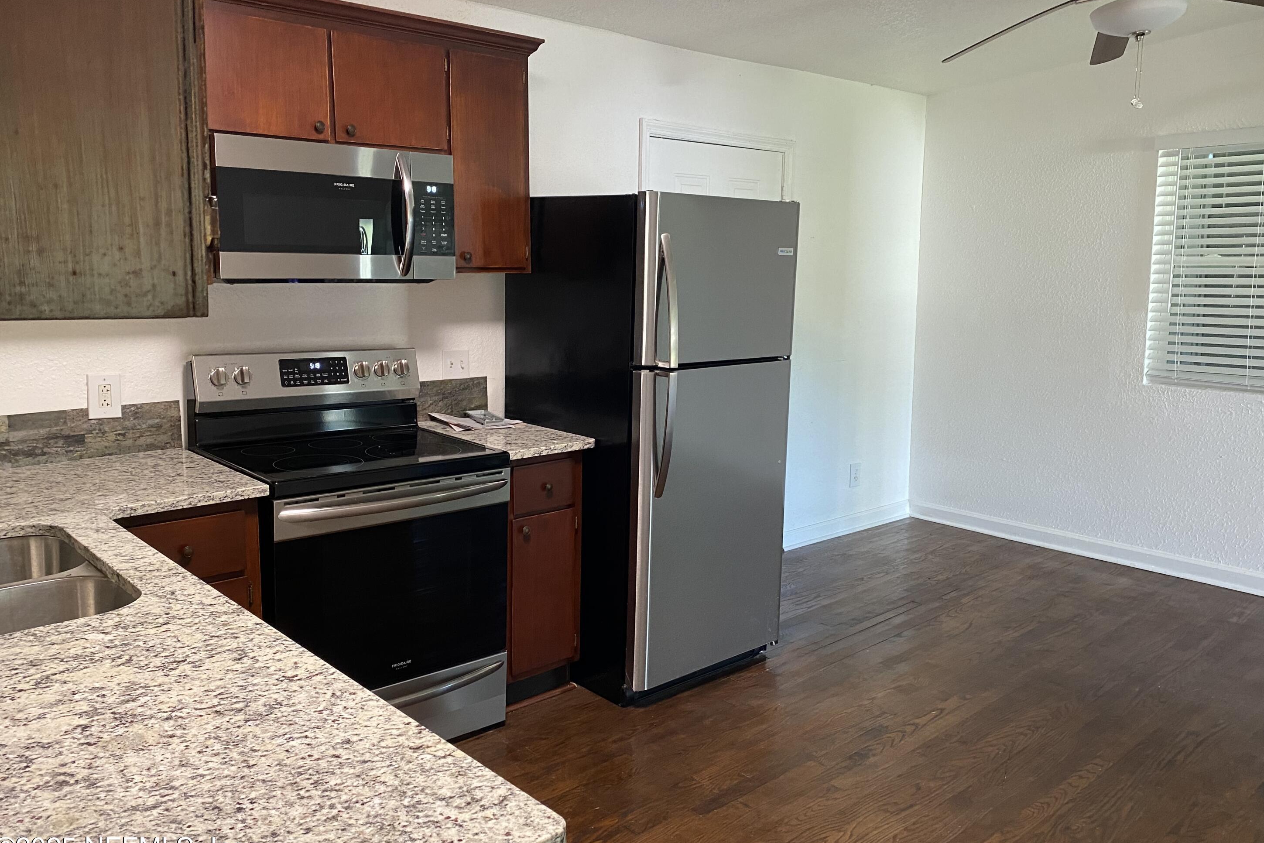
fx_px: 983
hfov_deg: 65.5
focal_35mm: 28
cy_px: 402
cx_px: 647
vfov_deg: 46.4
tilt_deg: -8.8
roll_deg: -0.4
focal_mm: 4.25
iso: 250
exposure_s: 1/60
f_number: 1.8
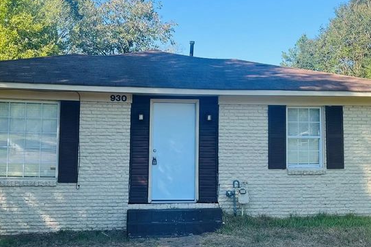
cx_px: 171
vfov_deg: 26.5
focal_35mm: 51
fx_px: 526
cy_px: 111
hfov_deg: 38.9
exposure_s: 1/1404
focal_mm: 5.1
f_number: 1.6
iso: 50
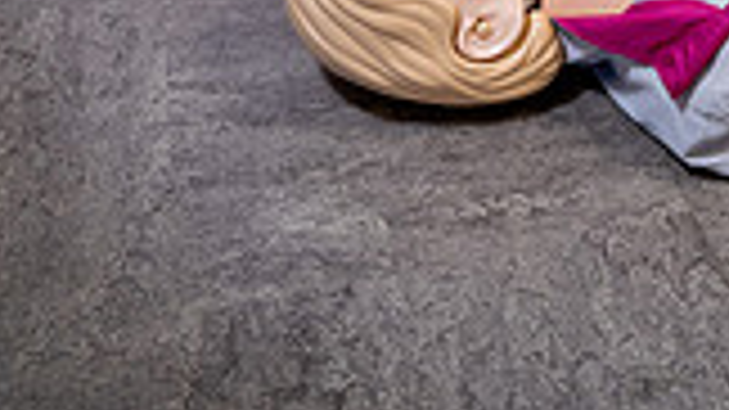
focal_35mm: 70
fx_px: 1353
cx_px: 662
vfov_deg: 13.3
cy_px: -536
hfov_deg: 28.9
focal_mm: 24
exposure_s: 1/125
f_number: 4
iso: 1250
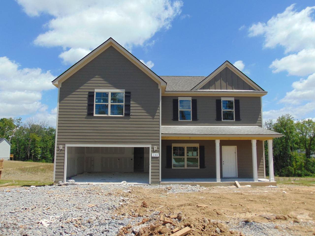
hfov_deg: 60.0
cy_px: 118
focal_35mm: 30
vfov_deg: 46.8
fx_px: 273
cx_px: 158
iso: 80
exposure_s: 1/250
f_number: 8
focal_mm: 5.4
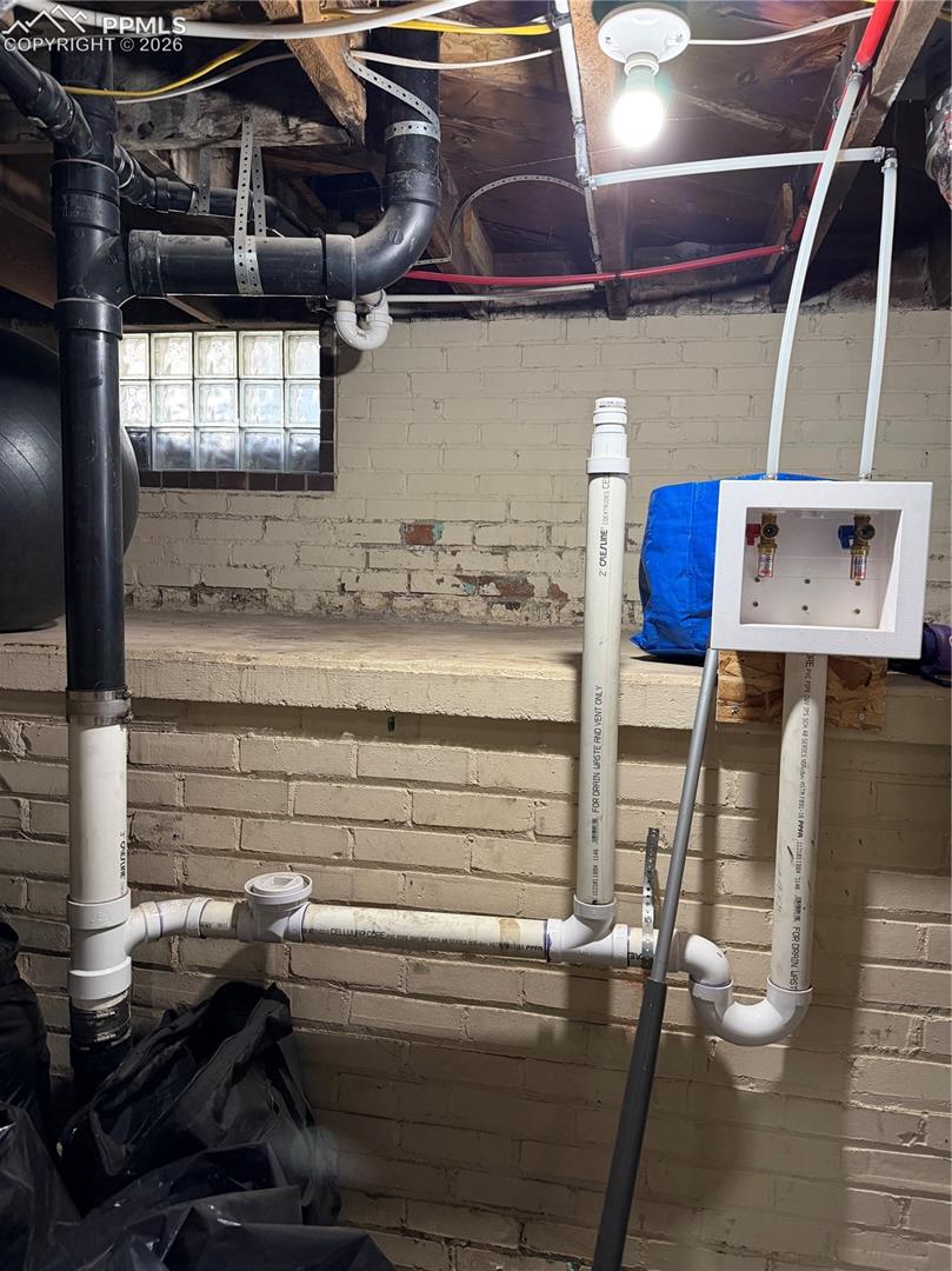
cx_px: 476
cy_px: 636
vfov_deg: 71.6
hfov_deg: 56.8
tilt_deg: -3.2
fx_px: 881
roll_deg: -0.5
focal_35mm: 24
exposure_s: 1/60
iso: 400
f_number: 1.78
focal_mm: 6.76
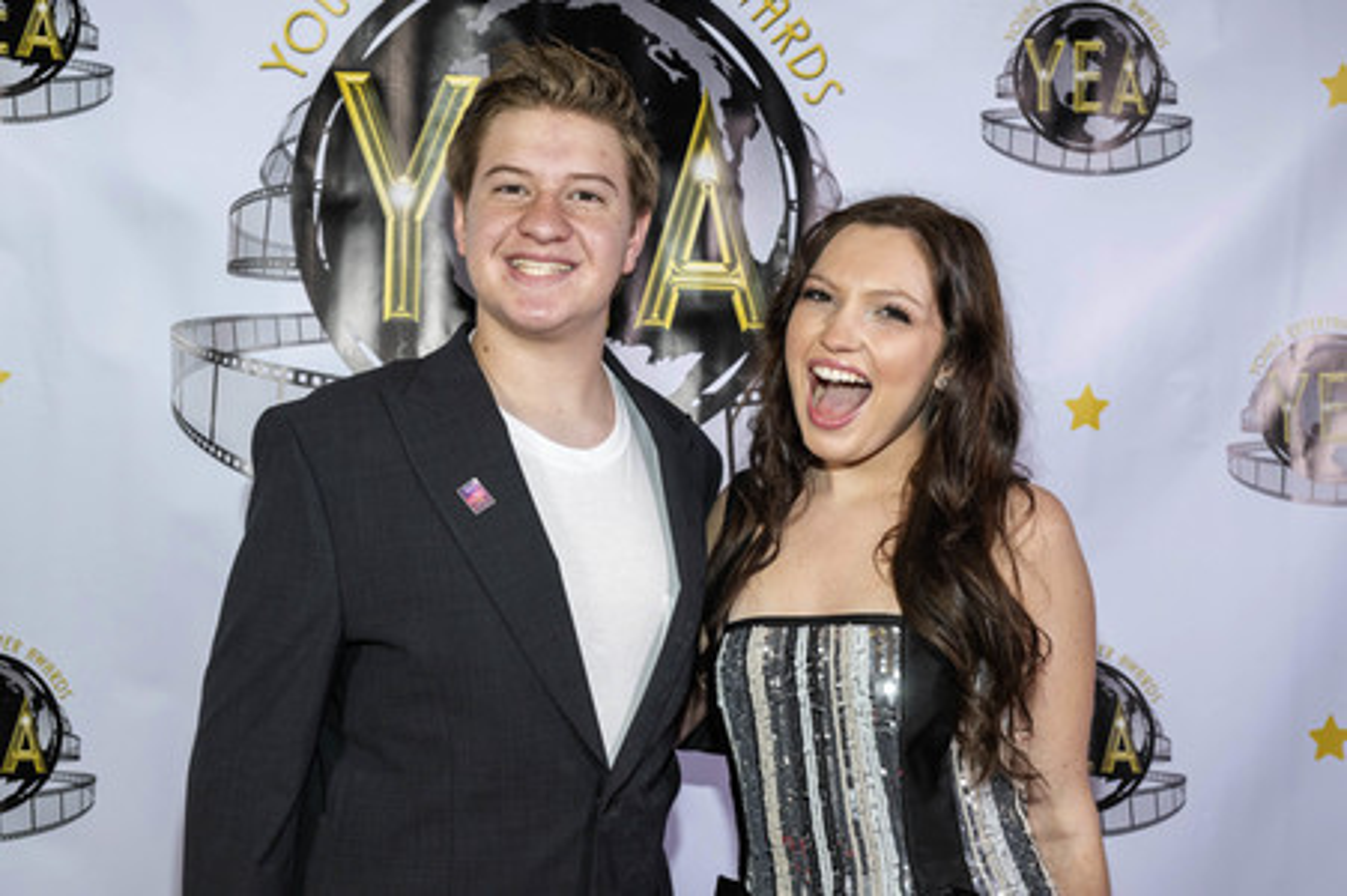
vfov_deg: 31.8
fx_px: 1570
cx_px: 674
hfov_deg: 46.4
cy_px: 448
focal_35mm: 42
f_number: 5.6
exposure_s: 1/200
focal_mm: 42
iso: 800
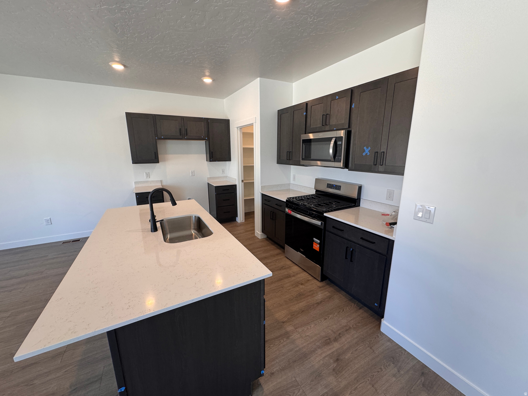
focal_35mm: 14
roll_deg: +0.2
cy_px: 198
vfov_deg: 85.7
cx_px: 264
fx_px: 214
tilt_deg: -12.4
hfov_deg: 102.1
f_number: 2.2
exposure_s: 1/120
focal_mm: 2.22
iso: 200
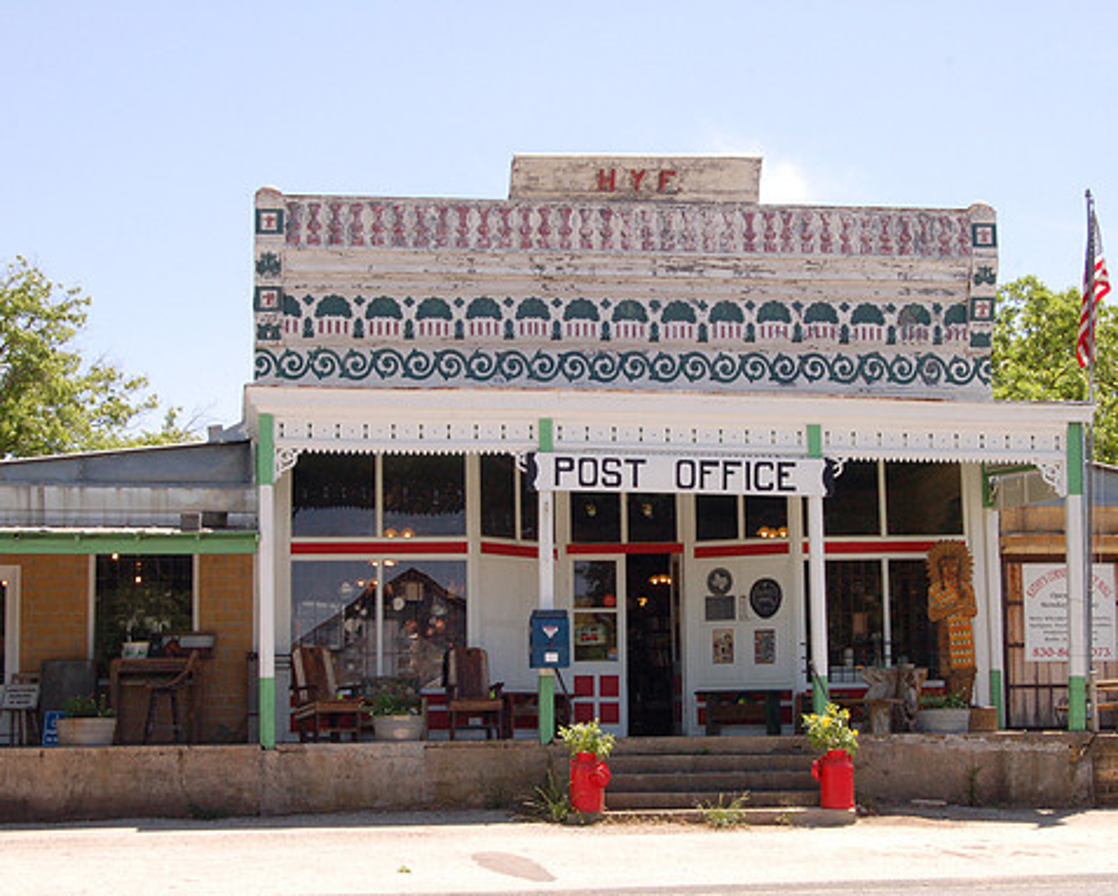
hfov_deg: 29.1
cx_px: 623
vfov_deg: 23.5
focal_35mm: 65
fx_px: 2152
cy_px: 446
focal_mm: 38
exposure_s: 1/320
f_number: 14
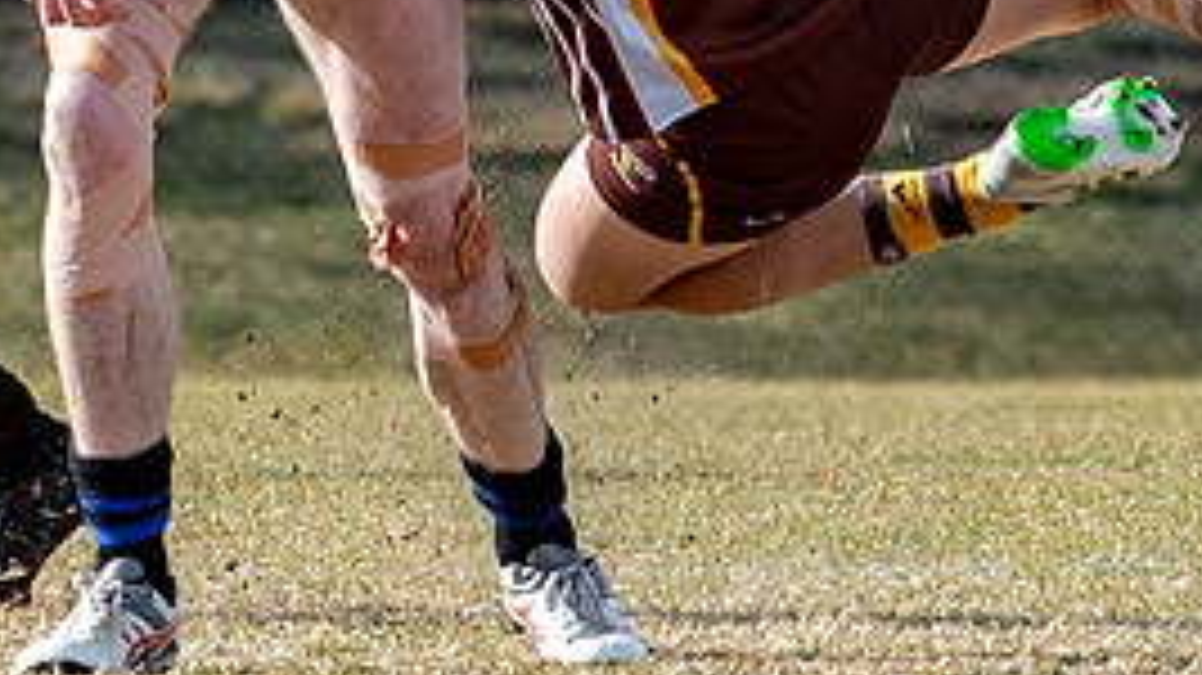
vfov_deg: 0.5
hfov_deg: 0.9
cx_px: 248
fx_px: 78000
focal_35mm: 2448
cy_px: -96
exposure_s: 1/1600
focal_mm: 200
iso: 160
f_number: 3.5
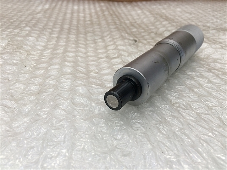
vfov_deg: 48.2
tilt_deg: -32.5
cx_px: 114
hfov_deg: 61.7
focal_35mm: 29
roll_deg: -2.9
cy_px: 85
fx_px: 190
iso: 32
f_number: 2.2
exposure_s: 1/30
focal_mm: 4.15
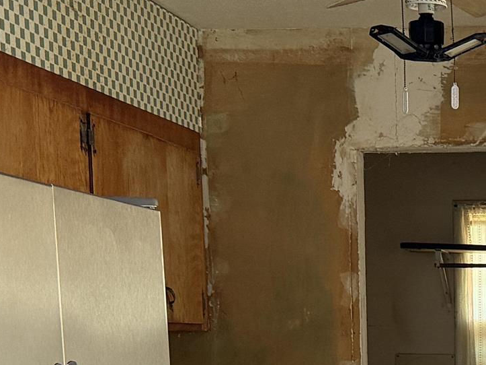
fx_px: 1432
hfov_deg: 18.5
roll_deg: -0.7
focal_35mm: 102
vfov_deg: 13.6
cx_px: 551
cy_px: 567
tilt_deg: -9.8
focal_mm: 6.76
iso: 320
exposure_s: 1/60
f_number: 1.78
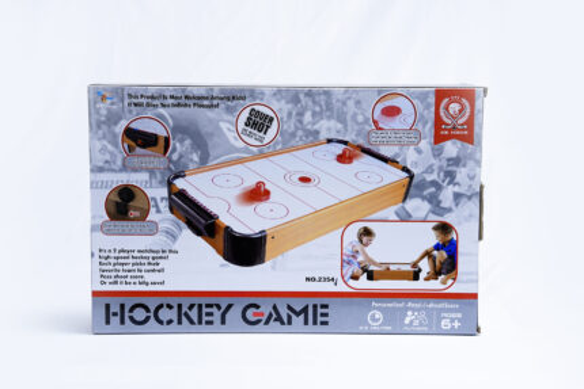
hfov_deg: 28.8
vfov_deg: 19.5
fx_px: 1136
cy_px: 194
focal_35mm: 70
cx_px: 292
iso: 3200
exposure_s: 1/160
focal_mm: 70
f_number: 8
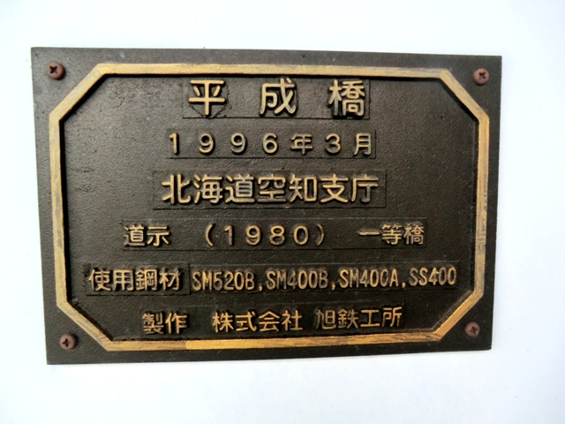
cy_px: 212
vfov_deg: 56.8
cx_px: 282
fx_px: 392
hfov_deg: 71.6
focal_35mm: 24
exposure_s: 1/60
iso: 250
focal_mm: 4.3
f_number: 3.2
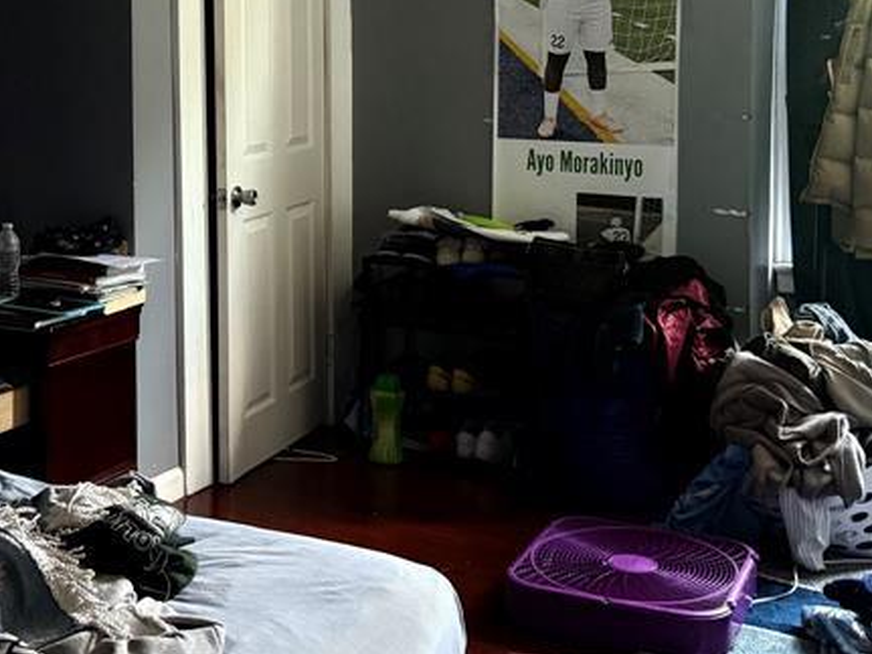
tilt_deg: -3.7
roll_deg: -0.7
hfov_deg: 33.5
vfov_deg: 25.1
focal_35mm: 57
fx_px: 1435
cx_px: 289
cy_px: 107
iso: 800
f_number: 1.78
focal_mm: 6.76
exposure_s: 1/60
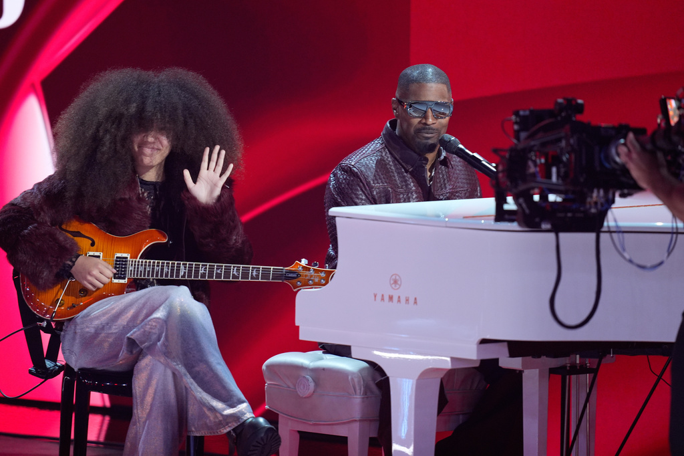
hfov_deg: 5.2
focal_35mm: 400
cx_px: 342
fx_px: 7597
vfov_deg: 3.4
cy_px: 228
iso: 2500
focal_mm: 400
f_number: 2.8
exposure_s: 1/320
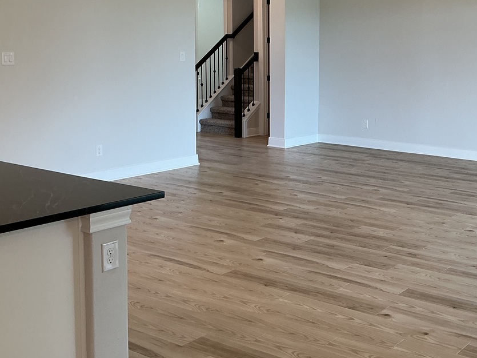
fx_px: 689
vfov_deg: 28.9
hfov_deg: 36.9
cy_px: 120
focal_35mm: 50
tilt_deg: -6.3
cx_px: 379
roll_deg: -1.5
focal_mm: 3
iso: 32
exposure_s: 1/60
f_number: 1.8
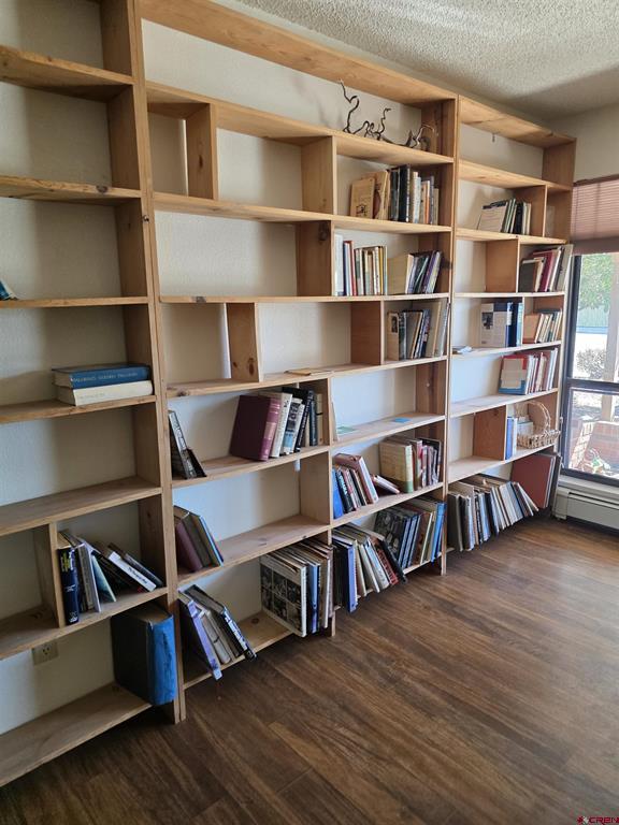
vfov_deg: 73.9
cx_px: 310
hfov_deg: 58.9
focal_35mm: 23
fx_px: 548
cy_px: 412
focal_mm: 6.3
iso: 160
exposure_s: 1/120
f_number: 1.7
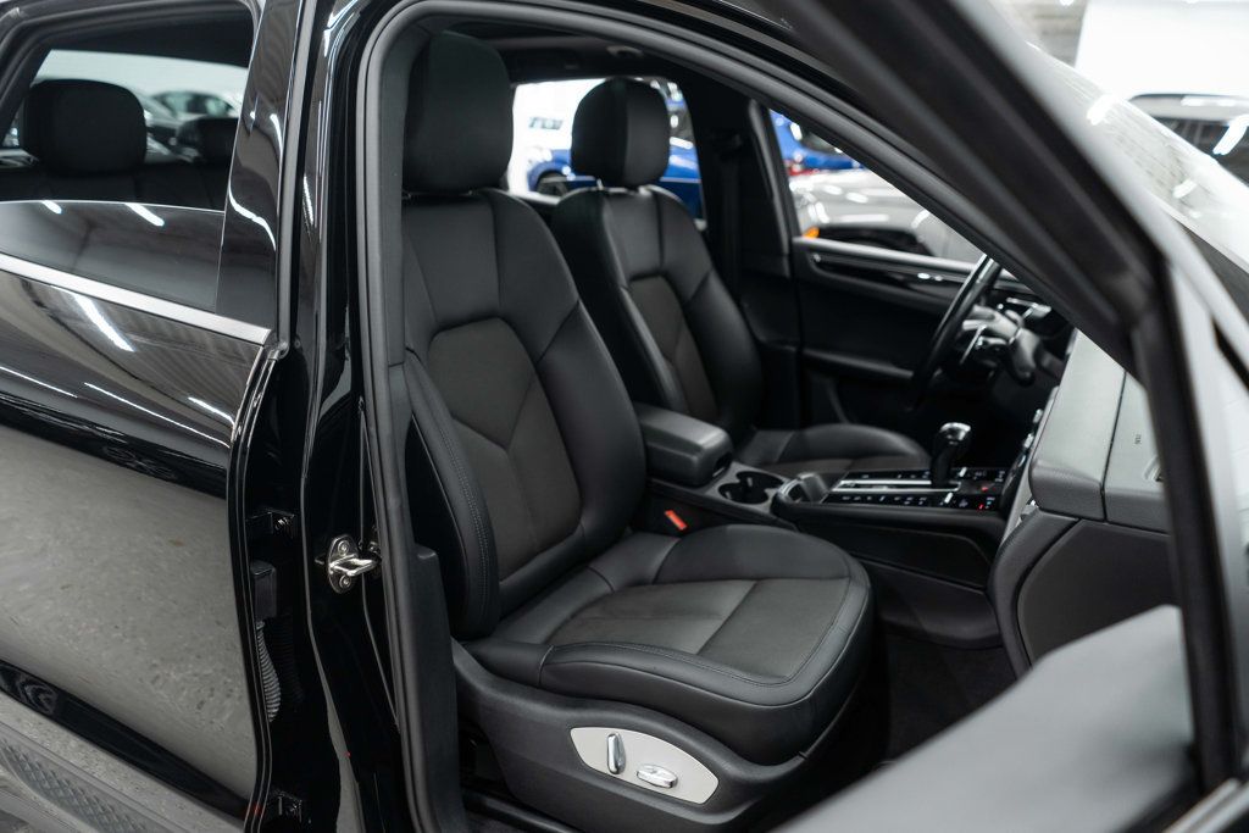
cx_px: 624
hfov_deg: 65.5
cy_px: 416
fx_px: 972
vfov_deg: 46.4
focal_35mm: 28
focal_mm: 28
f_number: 3.2
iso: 1000
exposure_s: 1/50
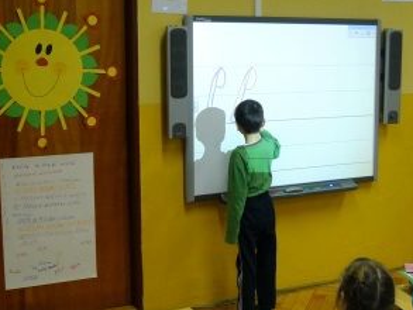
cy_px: 142
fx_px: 752
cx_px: 237
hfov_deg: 30.7
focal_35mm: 63
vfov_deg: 23.3
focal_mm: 6.8
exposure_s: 1/15
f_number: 2.8
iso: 100
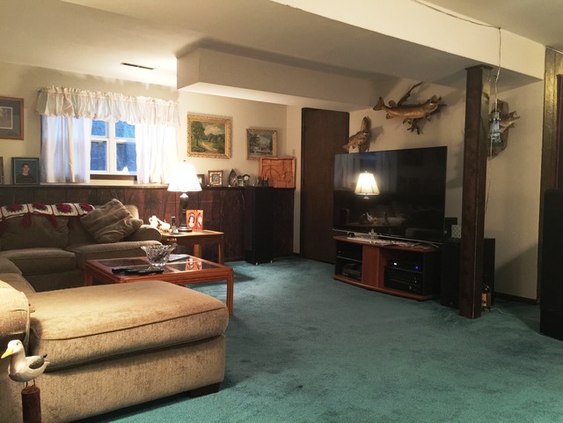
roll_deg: -1.4
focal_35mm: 29
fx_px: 472
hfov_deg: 61.7
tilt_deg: -4.8
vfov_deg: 48.2
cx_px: 282
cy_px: 212
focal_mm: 4.15
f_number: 2.2
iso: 125
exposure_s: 1/10
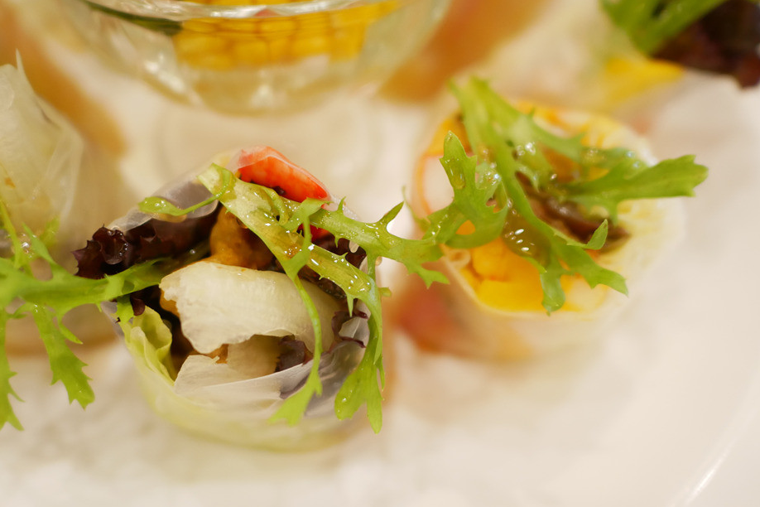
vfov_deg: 38.8
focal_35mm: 34
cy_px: 286
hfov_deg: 55.7
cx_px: 354
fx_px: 718
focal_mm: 15
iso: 640
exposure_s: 1/60
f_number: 1.7
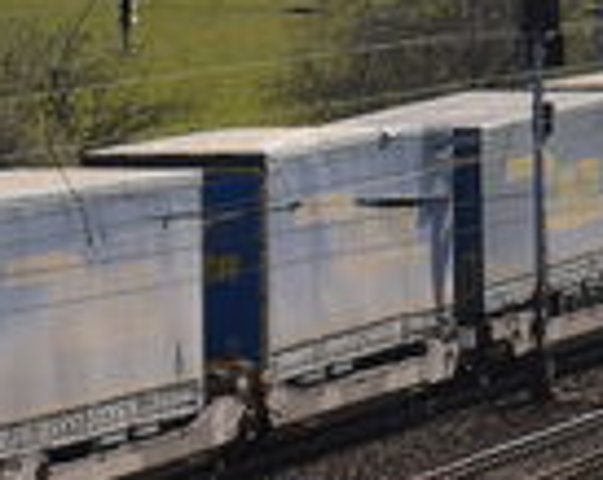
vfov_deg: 3.1
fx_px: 8904
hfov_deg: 3.9
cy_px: -26
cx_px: 352
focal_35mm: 500
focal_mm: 60
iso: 200
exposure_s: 1/640
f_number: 11
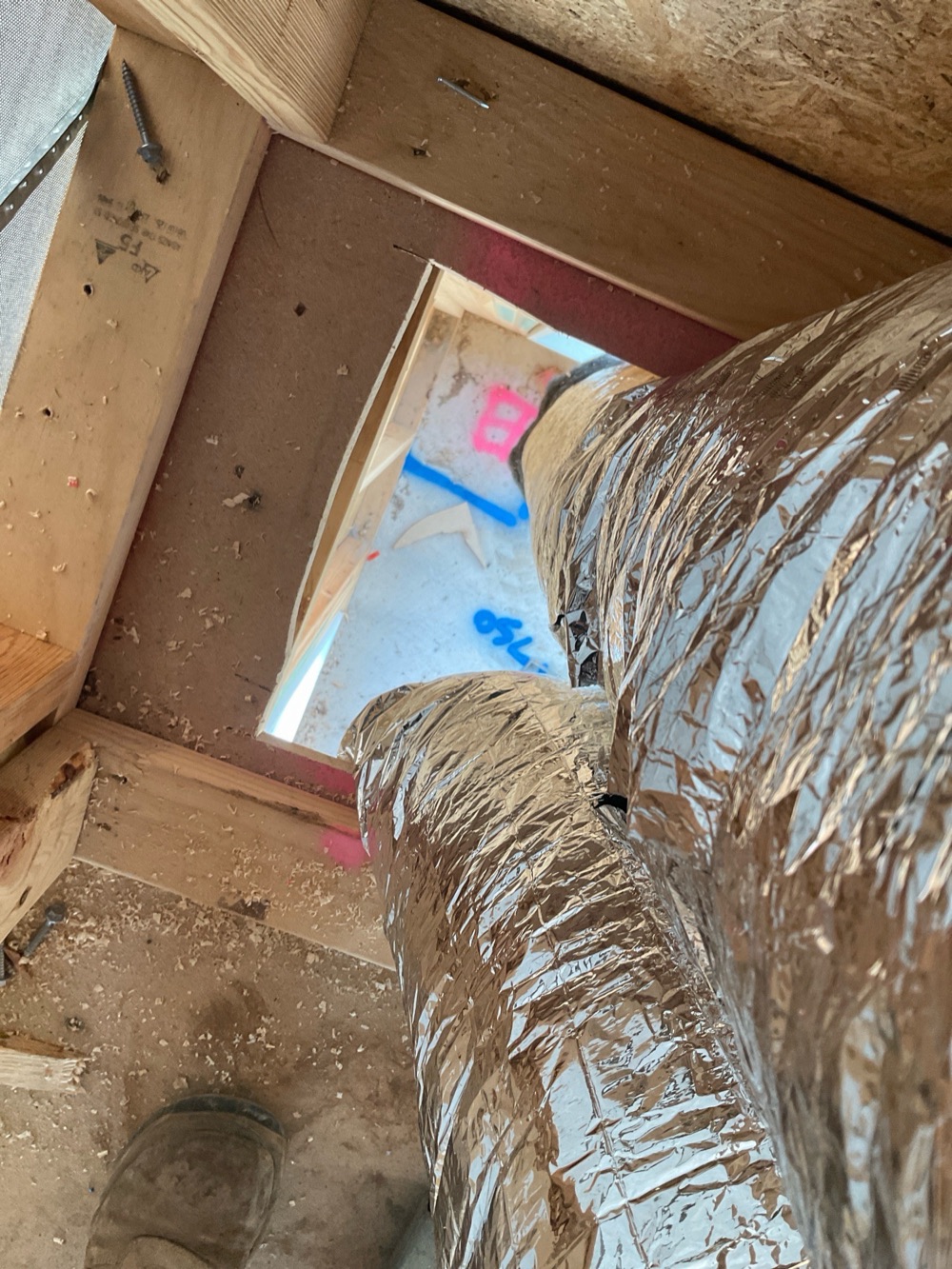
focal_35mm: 29
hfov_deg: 48.2
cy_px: 634
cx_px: 476
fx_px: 1063
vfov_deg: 61.7
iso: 64
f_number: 1.8
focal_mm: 3
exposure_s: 1/120
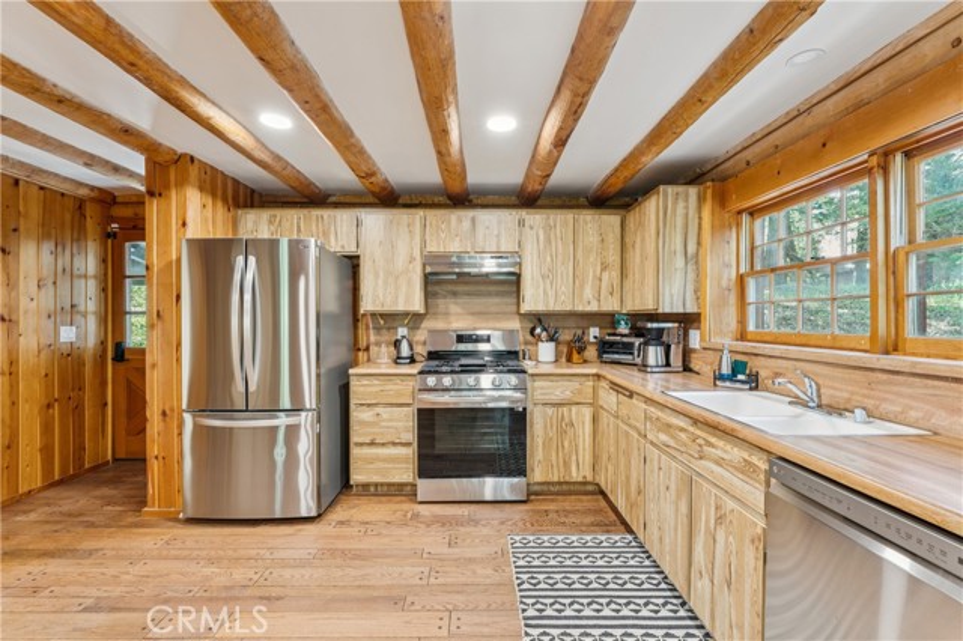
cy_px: 320
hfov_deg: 96.8
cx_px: 482
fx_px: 428
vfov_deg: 73.7
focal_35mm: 16
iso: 100
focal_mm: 16
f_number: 13
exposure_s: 2.5
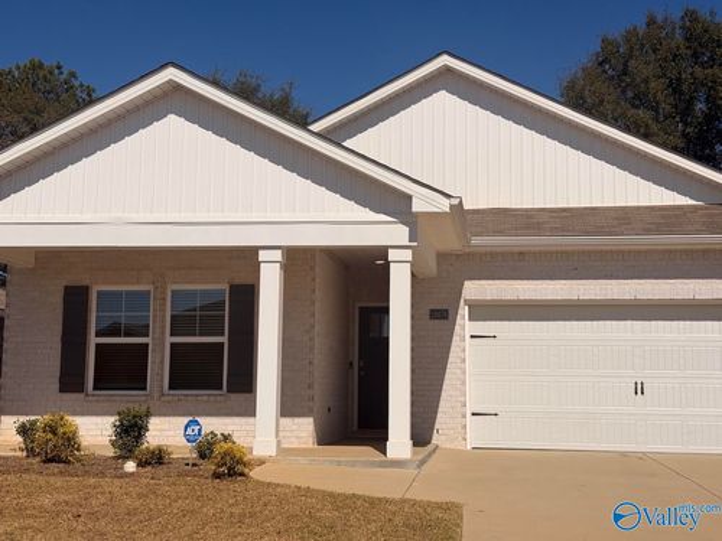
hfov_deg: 39.7
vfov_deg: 30.3
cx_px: 361
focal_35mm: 48
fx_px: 1001
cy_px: 270
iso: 50
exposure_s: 1/11364
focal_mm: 6.76
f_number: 1.78
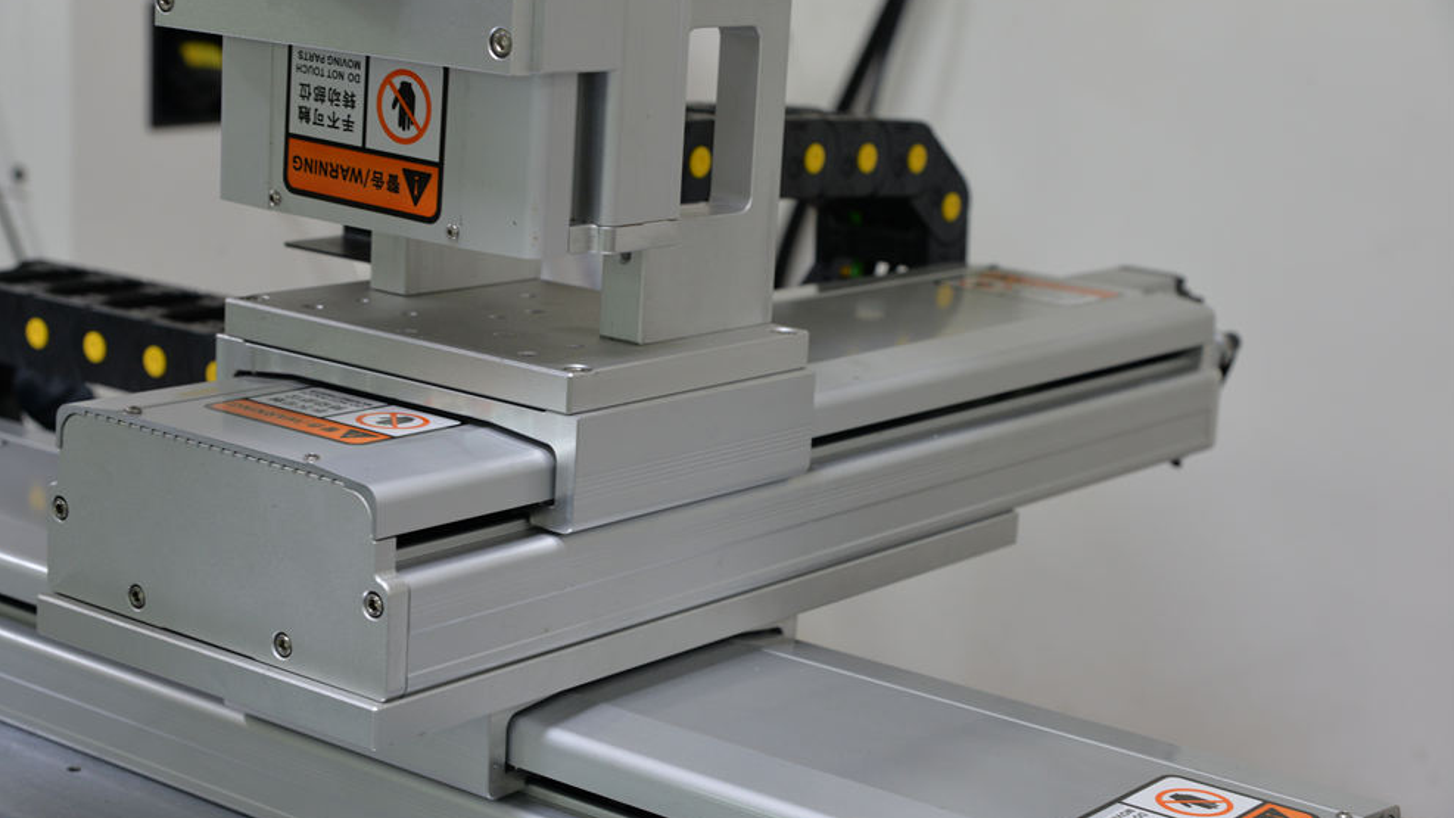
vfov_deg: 17.5
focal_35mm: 69
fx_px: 2660
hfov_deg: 30.6
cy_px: 424
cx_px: 723
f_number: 6.3
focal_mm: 65
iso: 1000
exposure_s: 1/30
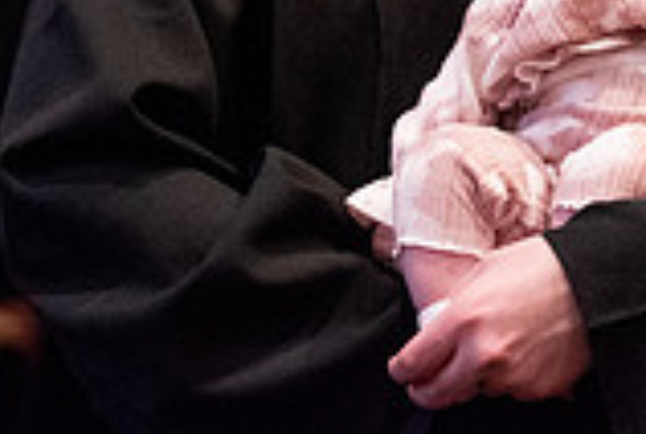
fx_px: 5142
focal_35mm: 286
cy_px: -338
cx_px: 781
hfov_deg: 7.1
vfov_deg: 4.8
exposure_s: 1/160
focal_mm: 78
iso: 10000
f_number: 2.8
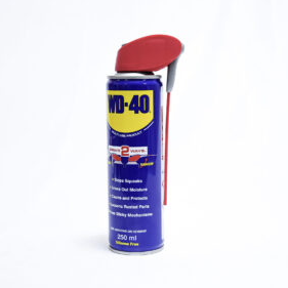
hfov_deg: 26.5
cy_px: 144
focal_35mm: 65
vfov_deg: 26.5
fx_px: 612
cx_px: 146
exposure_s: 1/250
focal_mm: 50
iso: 3200
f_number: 8
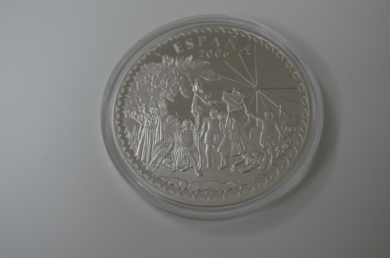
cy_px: 129
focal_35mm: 48
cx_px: 195
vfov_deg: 28.0
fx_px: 519
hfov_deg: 41.2
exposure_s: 1/100
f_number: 5
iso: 400
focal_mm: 32
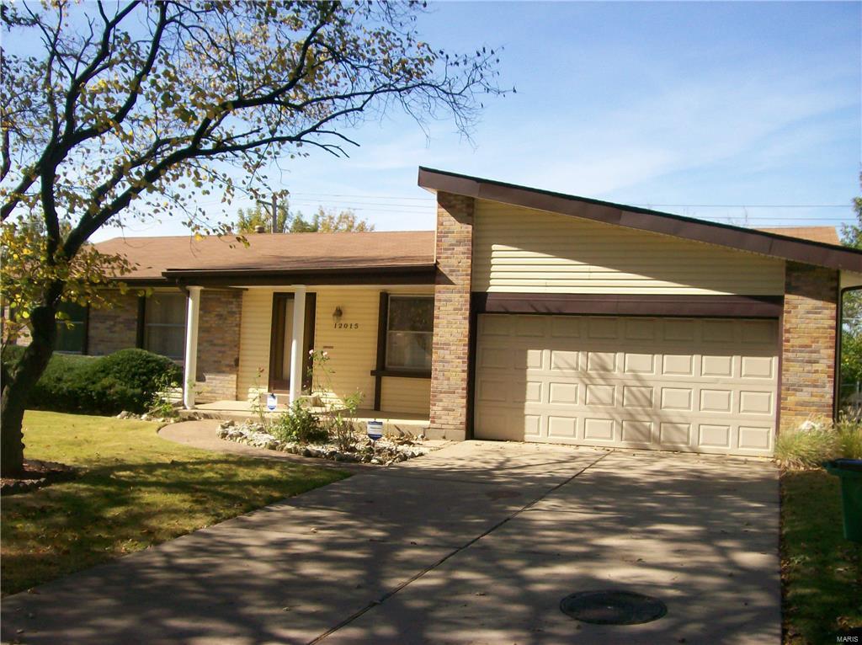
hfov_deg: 51.4
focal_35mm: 36
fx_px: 896
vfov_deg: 39.6
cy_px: 322
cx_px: 431
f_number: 4.8
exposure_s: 1/445
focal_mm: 6
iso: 80
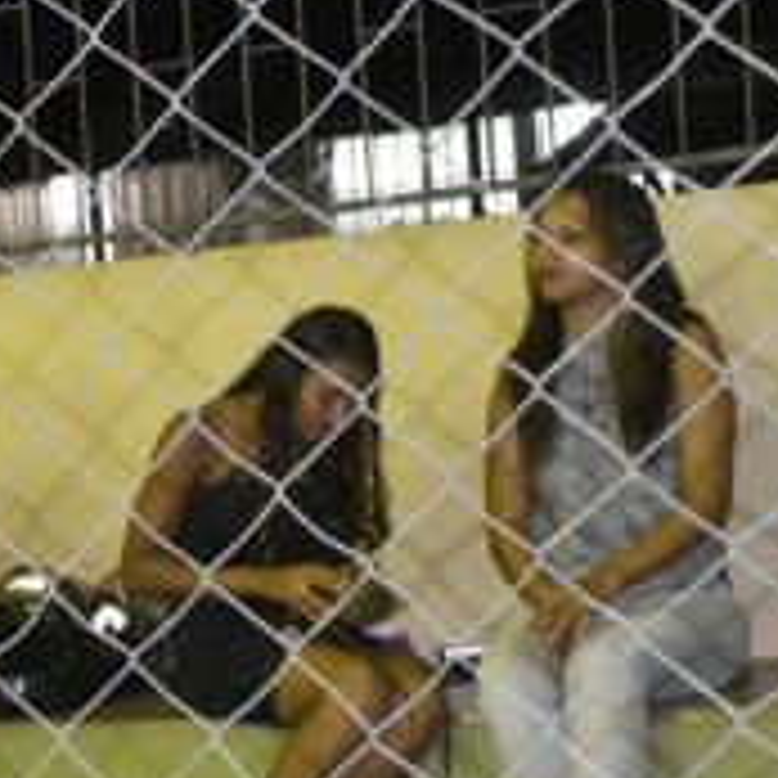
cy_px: 614
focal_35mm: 96
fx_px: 2441
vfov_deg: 18.0
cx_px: -229
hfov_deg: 17.1
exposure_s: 1/60
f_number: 3.8
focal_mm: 26
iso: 3200
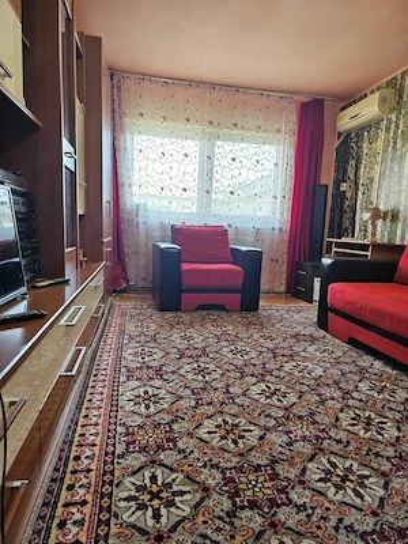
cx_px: 204
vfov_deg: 73.9
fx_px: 361
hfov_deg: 58.9
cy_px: 272
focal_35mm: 23
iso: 200
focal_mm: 6.3
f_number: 1.7
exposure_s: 1/100
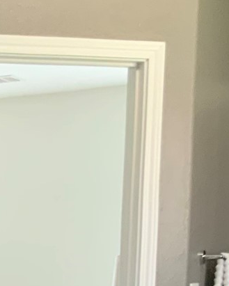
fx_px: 1194
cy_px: 455
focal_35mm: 141
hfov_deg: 10.3
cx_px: -194
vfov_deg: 12.8
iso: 100
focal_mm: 3
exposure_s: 1/60
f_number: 1.8
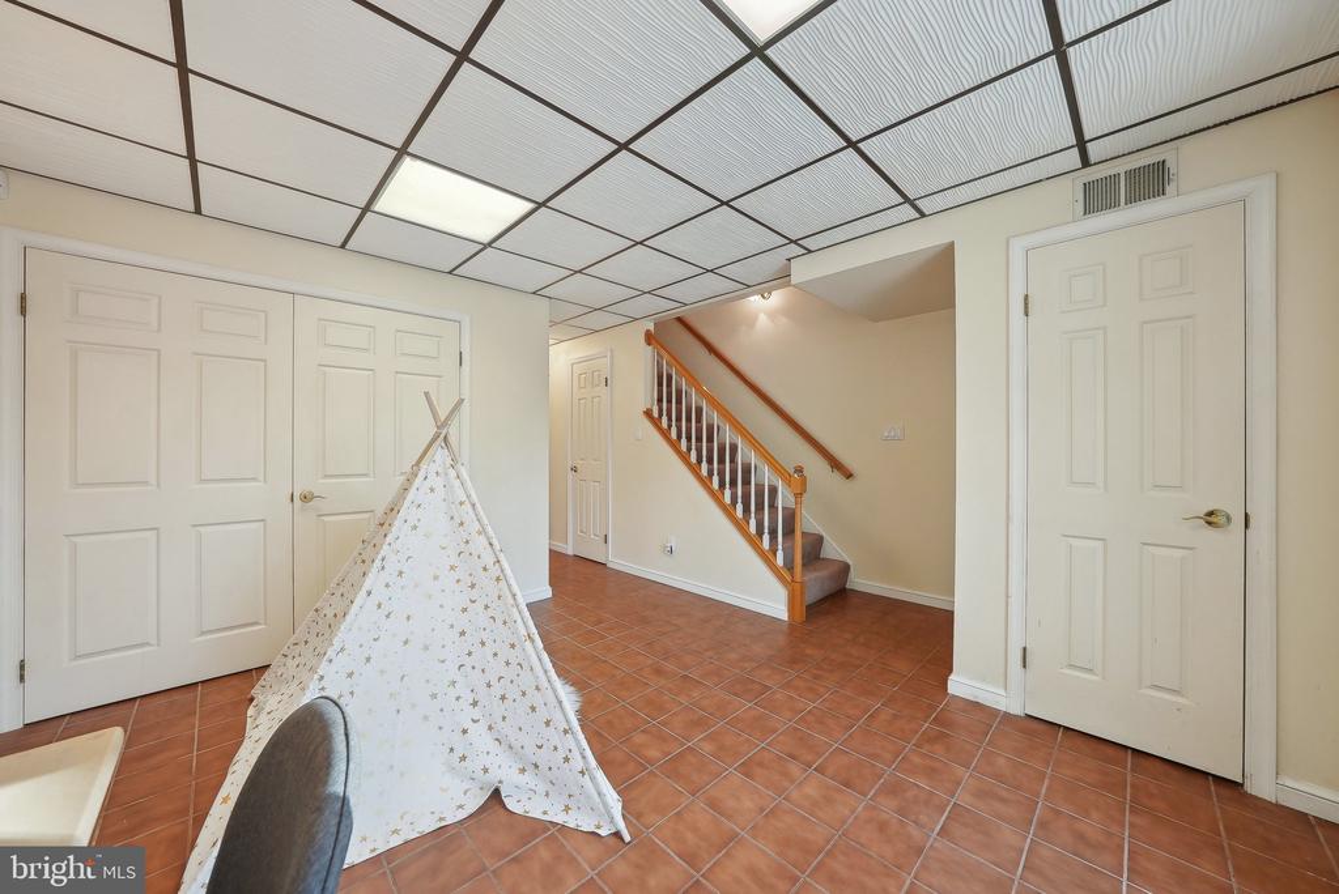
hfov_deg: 112.6
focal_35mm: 12
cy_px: 447
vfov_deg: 90.1
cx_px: 670
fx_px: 447
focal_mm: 12
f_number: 7.1
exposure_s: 1/50
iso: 640
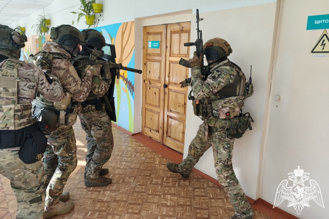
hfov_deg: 73.7
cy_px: 110
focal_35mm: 24
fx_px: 219
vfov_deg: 53.1
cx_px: 164
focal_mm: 5.59
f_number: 1.8
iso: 500
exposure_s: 1/753
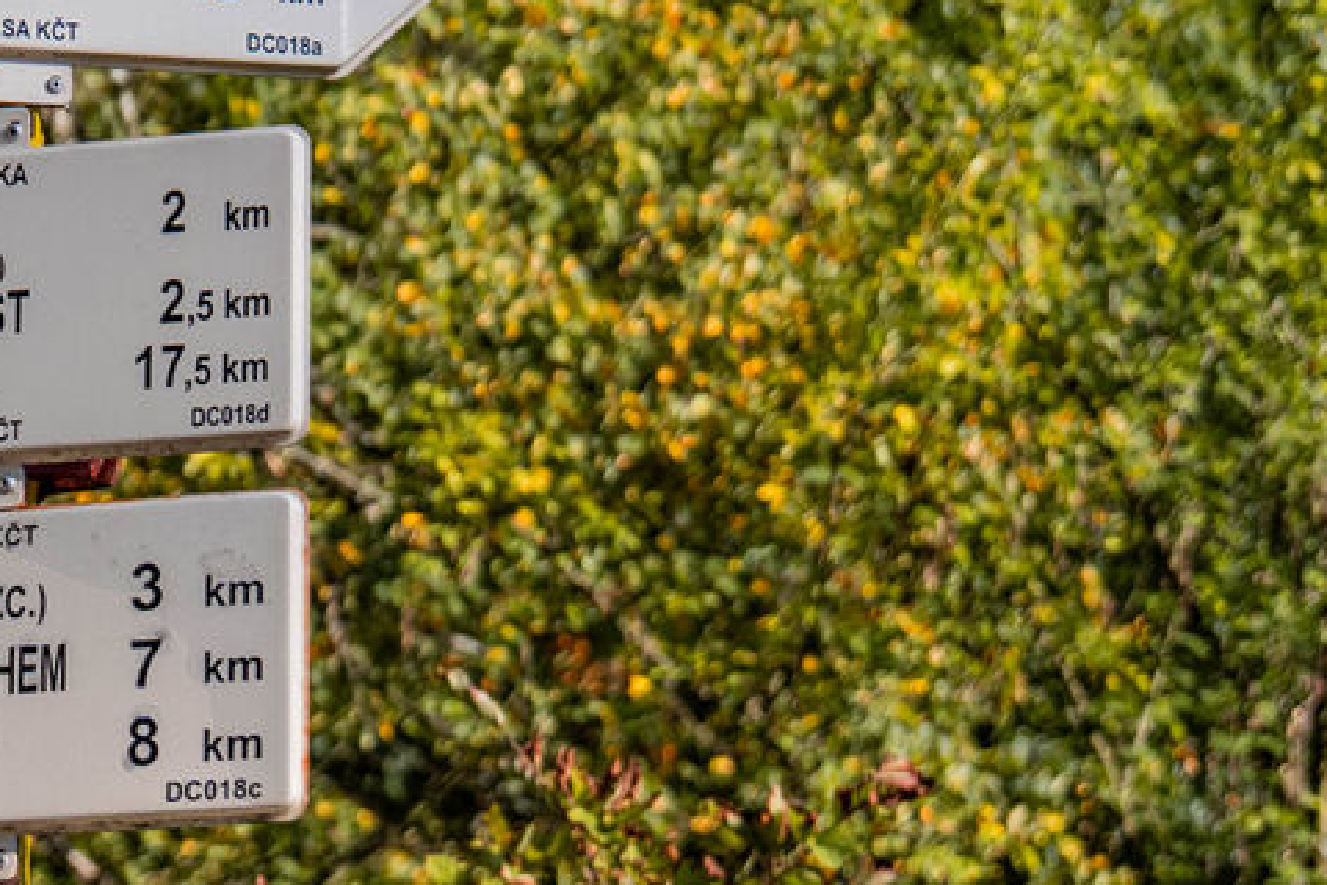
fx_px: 5897
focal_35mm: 160
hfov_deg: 12.7
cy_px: 181
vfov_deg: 8.6
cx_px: 3
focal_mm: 48
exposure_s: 1/50
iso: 640
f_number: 5.2
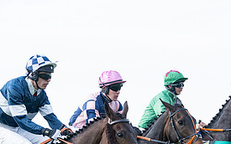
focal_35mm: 197
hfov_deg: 10.6
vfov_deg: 6.6
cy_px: 148
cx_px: 168
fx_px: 1240
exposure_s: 1/4000
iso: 1000
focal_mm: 70
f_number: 4
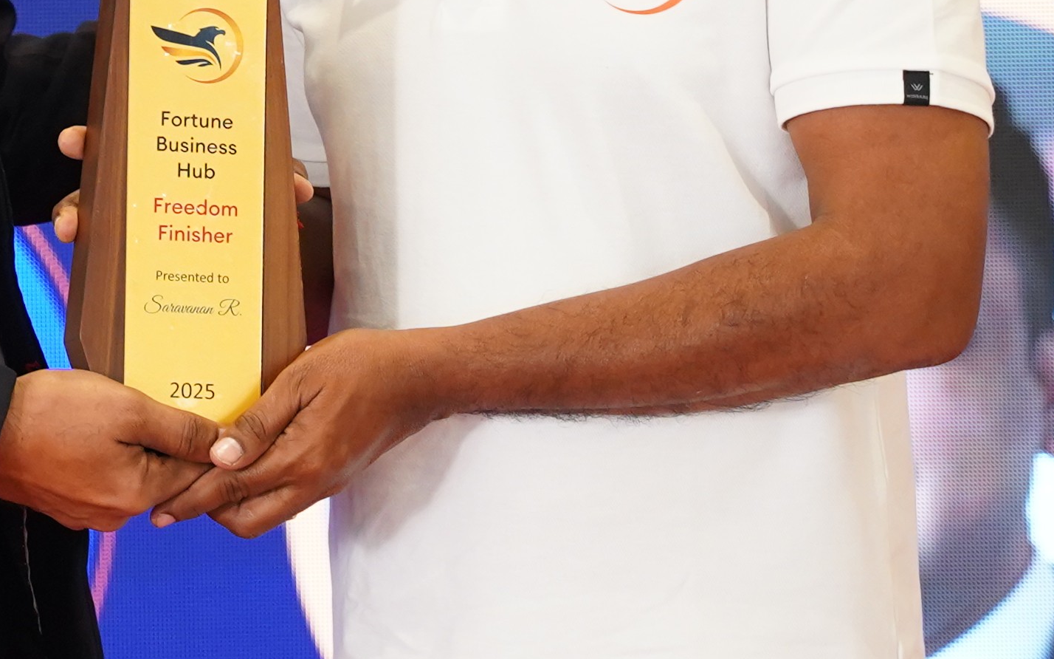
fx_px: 8070
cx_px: 84
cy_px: -185
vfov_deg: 4.7
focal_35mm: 281
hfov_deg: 7.4
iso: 1600
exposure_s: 1/160
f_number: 2.8
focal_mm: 66.7
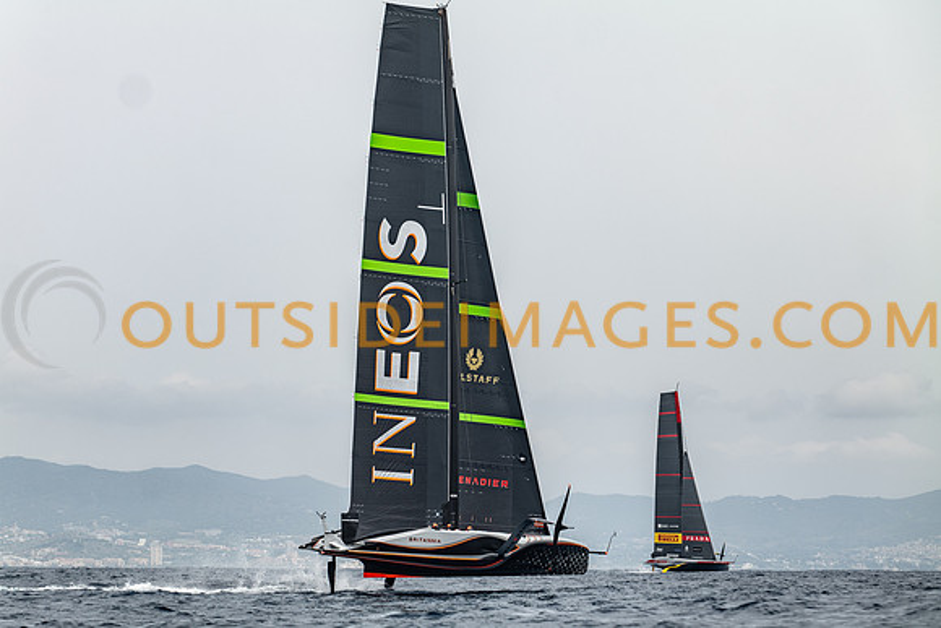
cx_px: 456
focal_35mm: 119
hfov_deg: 17.2
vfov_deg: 11.5
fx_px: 3109
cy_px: 320
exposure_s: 1/1250
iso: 100
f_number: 4
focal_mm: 114
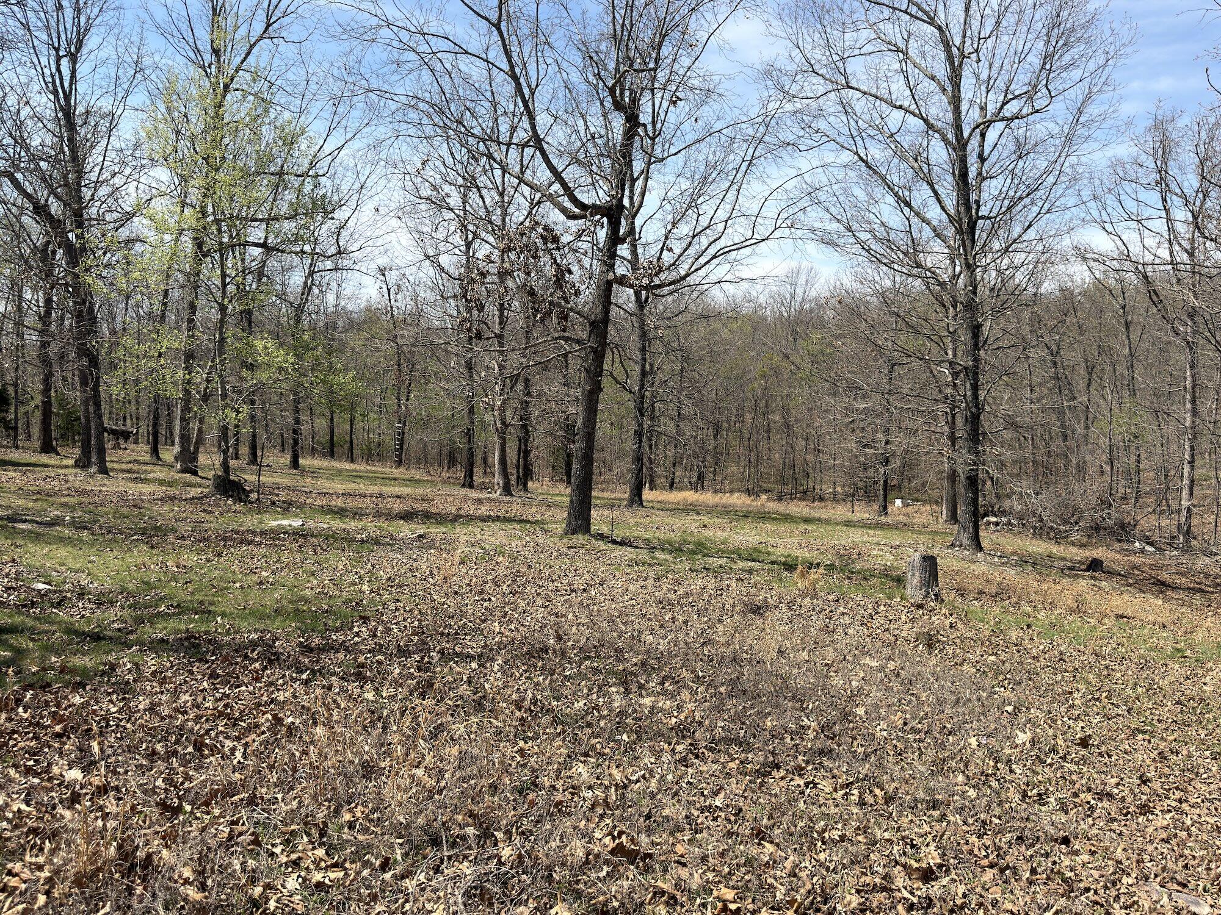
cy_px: 458
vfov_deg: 46.8
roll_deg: -0.2
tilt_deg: -5.3
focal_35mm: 30
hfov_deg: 60.0
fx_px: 1058
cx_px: 610
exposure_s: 1/3401
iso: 64
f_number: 1.78
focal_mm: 6.76
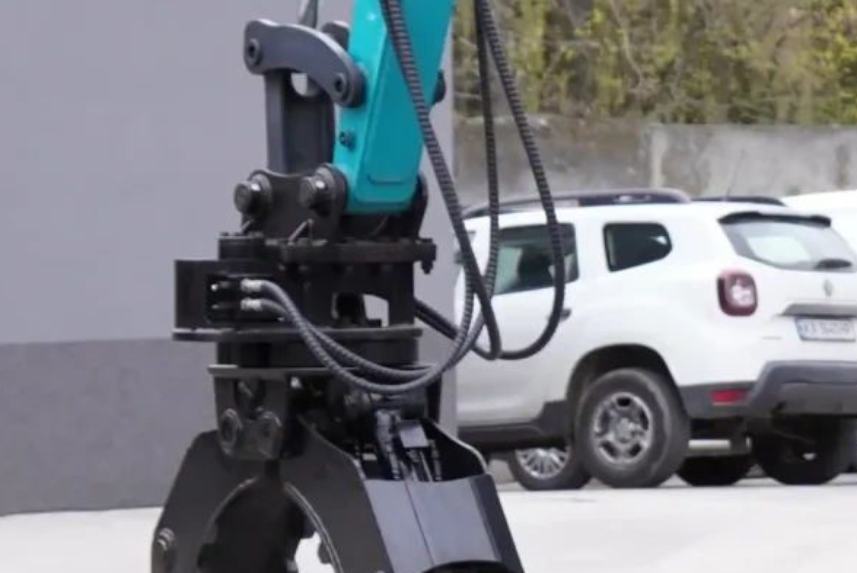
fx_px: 4979
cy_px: 264
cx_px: 1485
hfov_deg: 9.4
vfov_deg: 6.6
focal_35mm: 209
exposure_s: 1/400
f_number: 4
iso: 250
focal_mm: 32
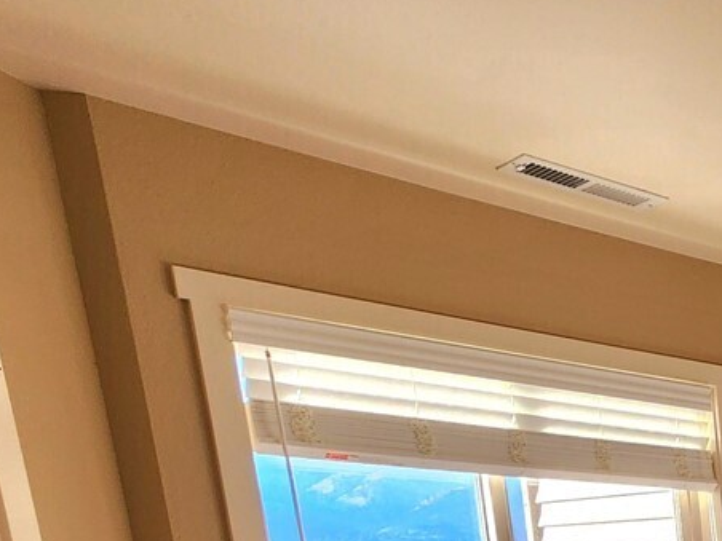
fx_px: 959
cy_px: 819
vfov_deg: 24.3
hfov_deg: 25.7
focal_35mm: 46
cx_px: 1166
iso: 64
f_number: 2.2
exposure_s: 1/120
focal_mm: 2.2
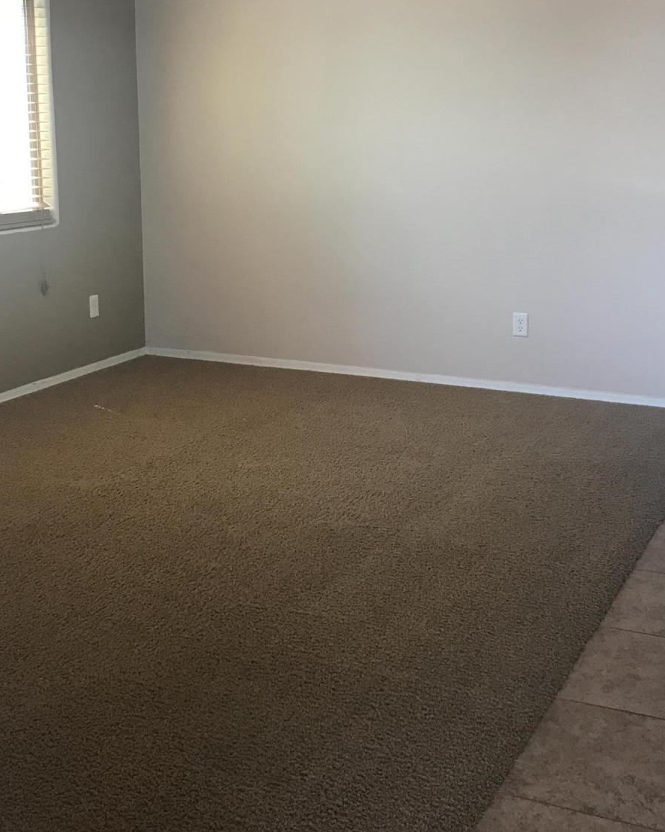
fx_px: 1206
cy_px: 299
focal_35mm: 49
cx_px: 348
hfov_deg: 30.8
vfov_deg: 37.8
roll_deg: +0.6
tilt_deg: -8.5
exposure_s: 1/30
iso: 32
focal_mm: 3.99
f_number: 1.8
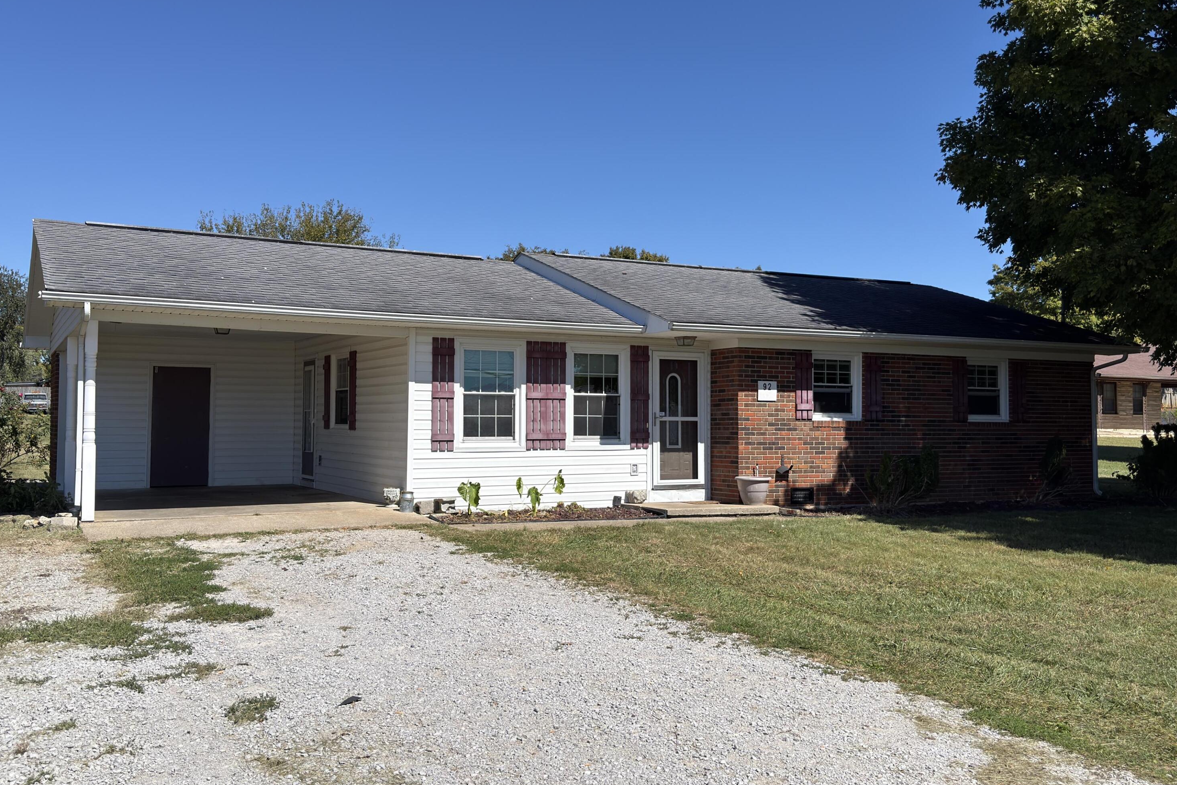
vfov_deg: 38.9
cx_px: 579
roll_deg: +0.1
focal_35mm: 34
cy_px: 376
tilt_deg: +1.7
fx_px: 1112
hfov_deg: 55.8
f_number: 1.78
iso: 64
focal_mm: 6.76
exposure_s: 1/5882
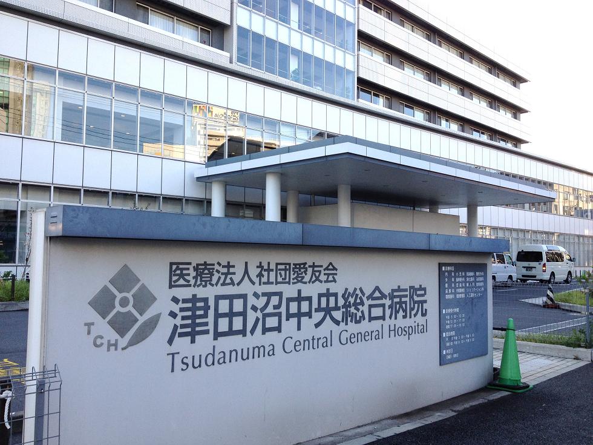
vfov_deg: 40.7
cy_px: 222
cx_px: 296
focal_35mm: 35
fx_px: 600
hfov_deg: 52.6
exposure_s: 1/307
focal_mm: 4.28
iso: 64
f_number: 2.4
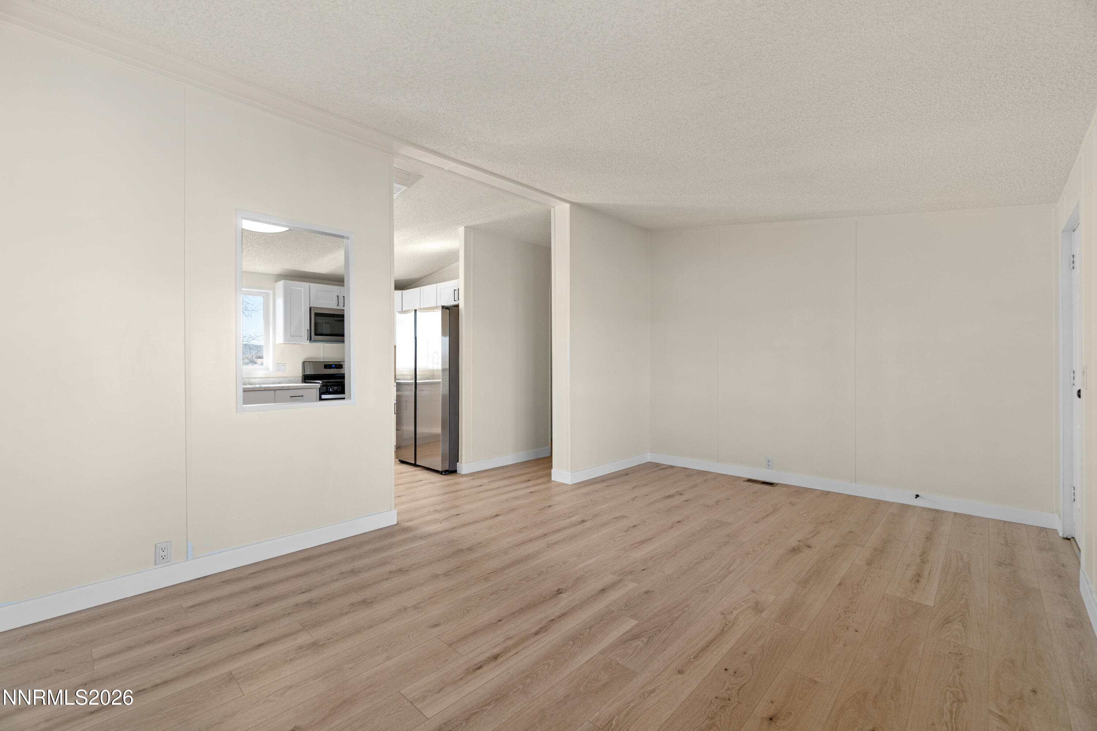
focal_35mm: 15
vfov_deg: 77.3
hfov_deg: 100.4
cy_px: 366
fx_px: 457
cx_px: 548
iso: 100
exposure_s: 1/2
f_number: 6.3
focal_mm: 10
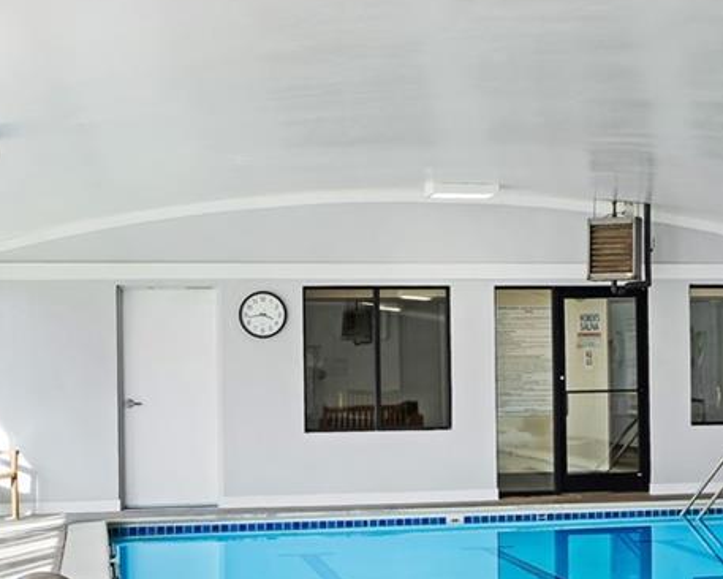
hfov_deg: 20.1
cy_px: 339
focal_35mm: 92
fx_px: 1969
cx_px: 734
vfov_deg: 16.7
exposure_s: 1/15
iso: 100
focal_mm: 28
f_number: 8
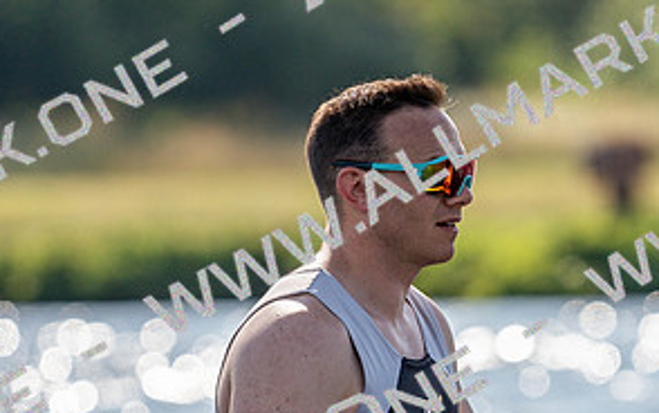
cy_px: 340
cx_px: 421
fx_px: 15236
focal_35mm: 848
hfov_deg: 2.5
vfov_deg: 1.6
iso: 200
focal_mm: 422
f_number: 6.3
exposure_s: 1/1600
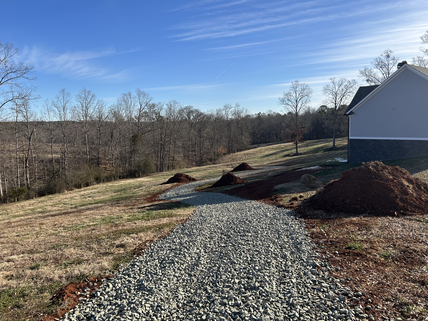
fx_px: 321
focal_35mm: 26
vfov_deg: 53.1
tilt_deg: -6.9
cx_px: 214
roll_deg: +2.0
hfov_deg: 67.3
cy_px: 160
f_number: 1.5
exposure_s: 1/3356
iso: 50
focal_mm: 5.7
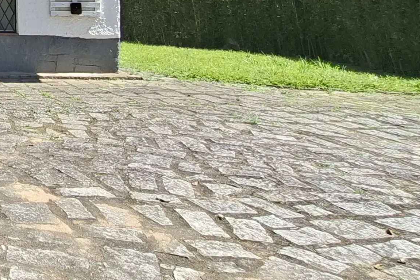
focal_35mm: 47
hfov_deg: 29.2
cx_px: -185
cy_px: -58
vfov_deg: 25.6
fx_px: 548
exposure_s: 1/873
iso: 40
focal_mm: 1.74
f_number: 2.2
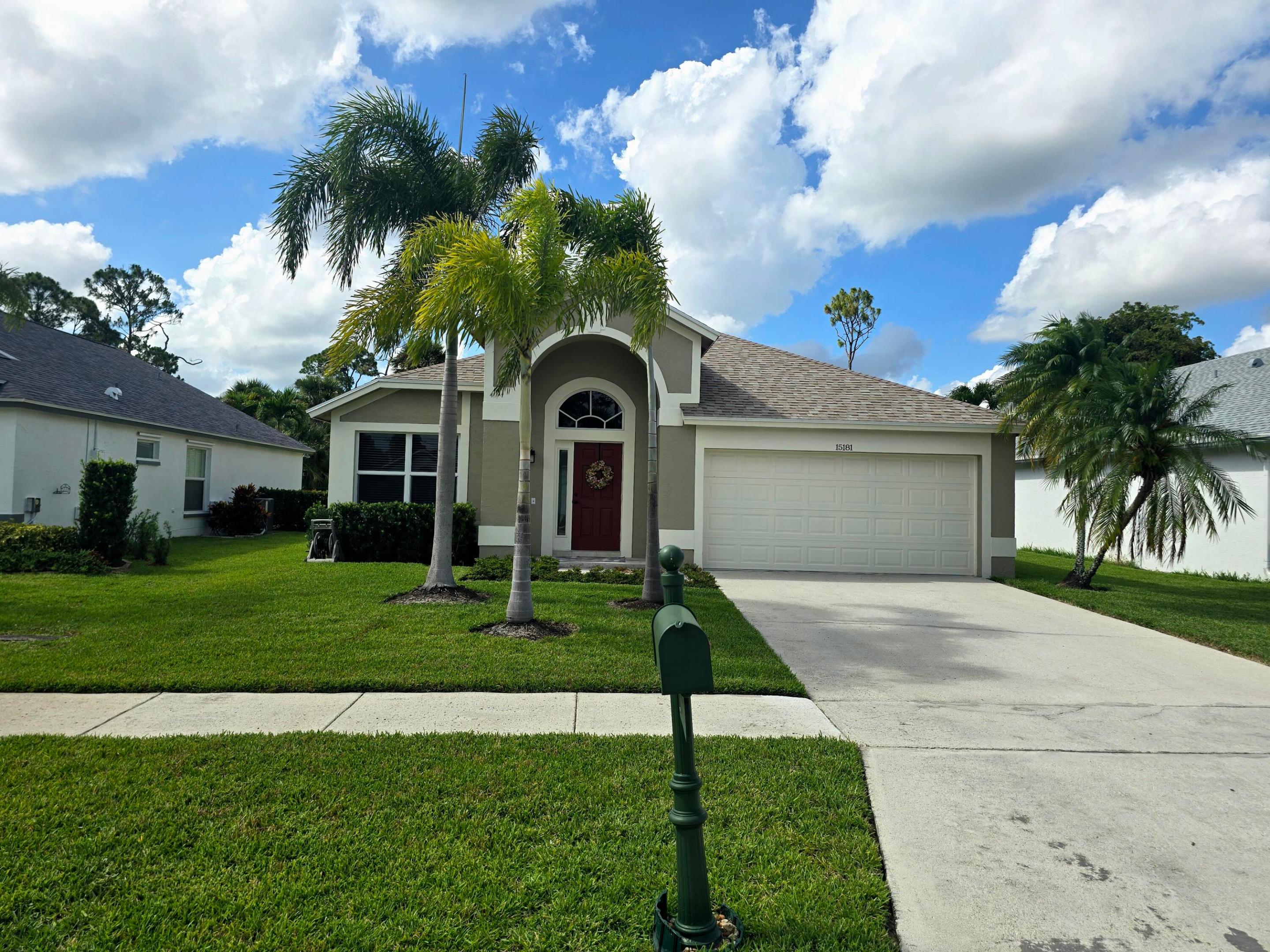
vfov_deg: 58.9
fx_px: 844
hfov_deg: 73.9
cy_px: 476
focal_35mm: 23
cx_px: 635
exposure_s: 1/1000
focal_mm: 6.3
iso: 12
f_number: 1.7
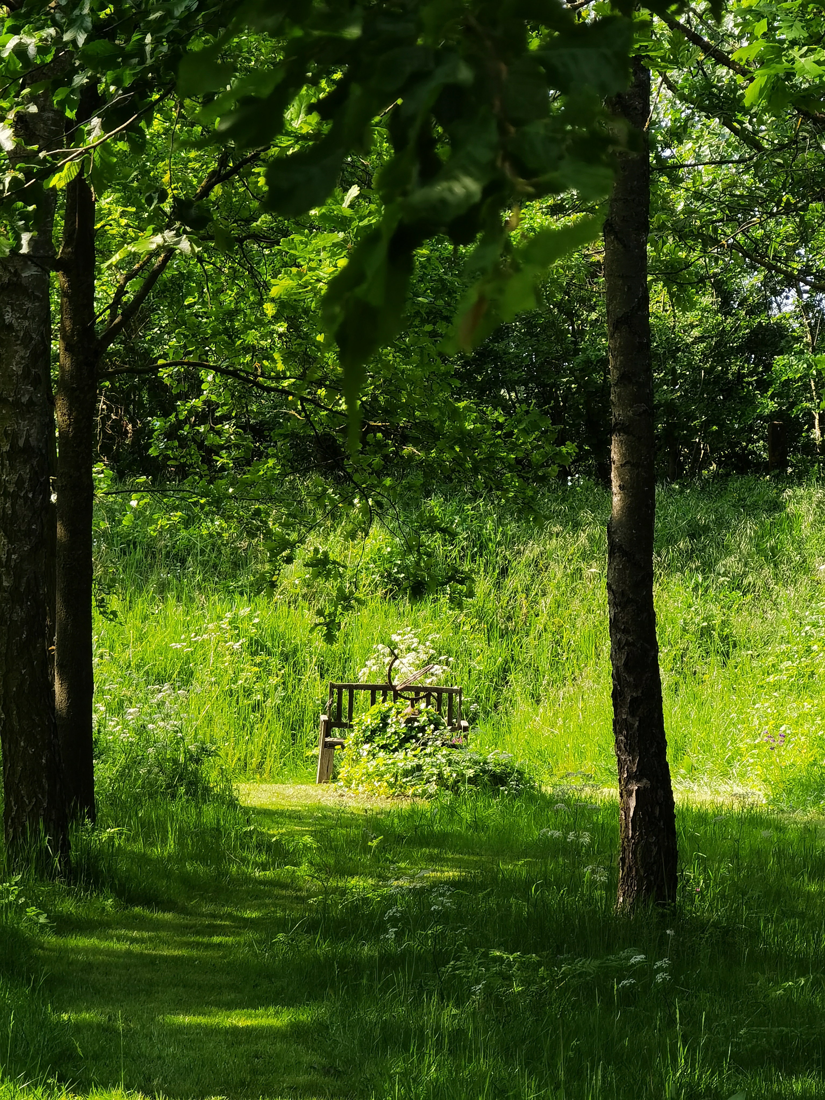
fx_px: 5847
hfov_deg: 8.1
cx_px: 412
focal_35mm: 184
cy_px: 550
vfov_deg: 10.7
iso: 50
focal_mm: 14.46
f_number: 3.4
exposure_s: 1/181
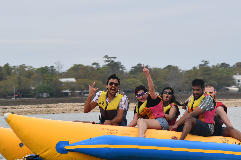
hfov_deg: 11.0
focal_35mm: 187
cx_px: 140
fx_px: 1252
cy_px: 113
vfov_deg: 7.3
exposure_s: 1/500
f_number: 8
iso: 140
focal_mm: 86
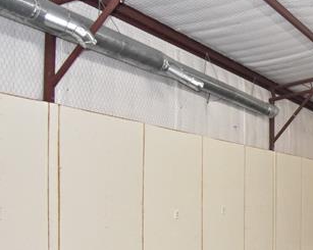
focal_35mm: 47
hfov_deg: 25.5
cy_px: 210
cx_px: 505
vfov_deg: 31.0
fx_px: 435
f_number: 4.5
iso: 800
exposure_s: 1/160
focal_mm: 10
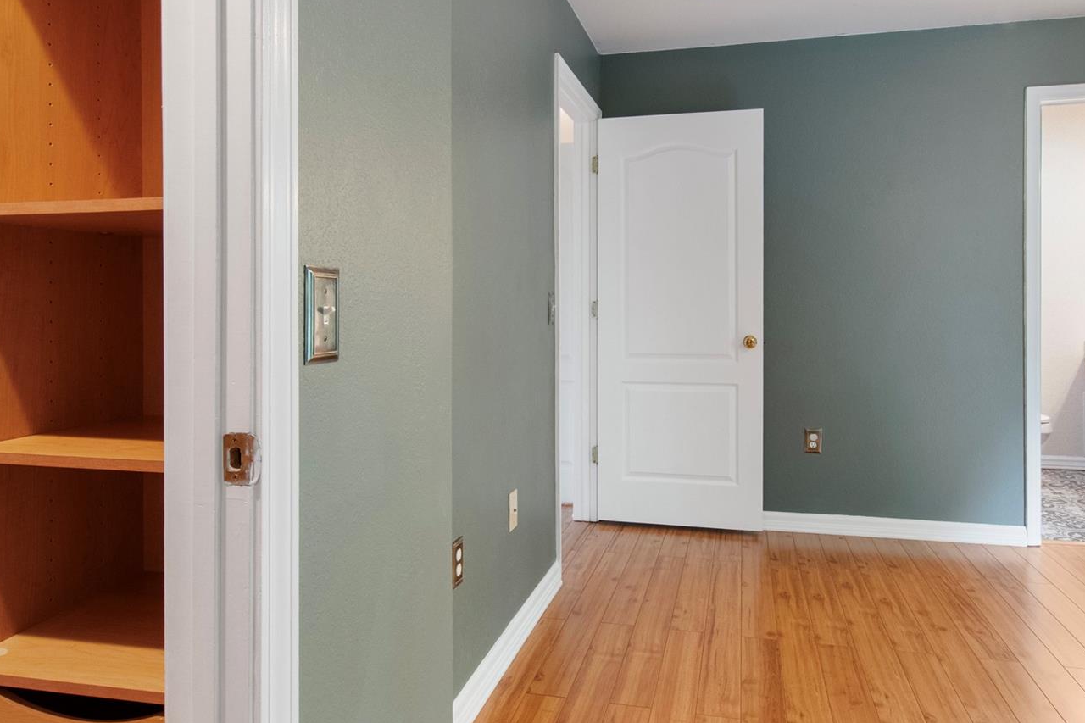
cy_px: 327
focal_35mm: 24
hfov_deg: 73.7
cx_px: 561
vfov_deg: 53.0
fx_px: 723
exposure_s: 1
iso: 1000
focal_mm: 10
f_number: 8
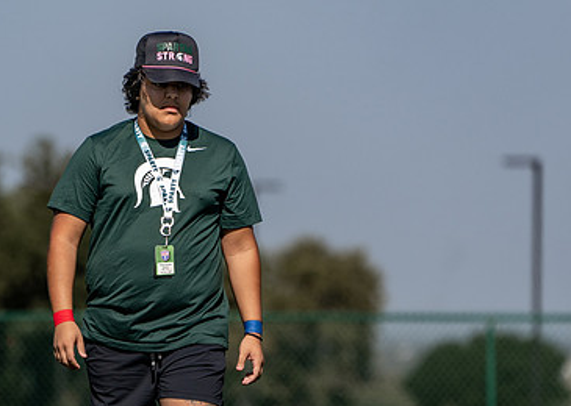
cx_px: 175
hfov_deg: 3.1
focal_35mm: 658
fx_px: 10661
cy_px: 285
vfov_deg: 2.2
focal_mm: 345
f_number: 5.6
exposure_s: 1/1600
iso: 100
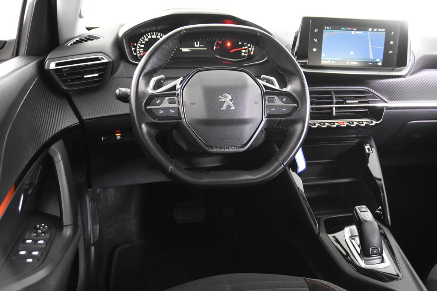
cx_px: 218
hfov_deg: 53.1
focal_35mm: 36
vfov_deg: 36.9
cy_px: 146
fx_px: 437
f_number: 3
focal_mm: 24
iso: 7200
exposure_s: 1/40
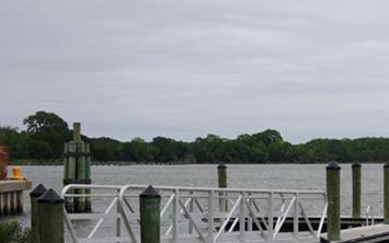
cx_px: 437
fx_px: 1060
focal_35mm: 100
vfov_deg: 13.0
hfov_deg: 19.8
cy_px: 184
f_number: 5
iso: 100
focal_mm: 34
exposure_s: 1/800
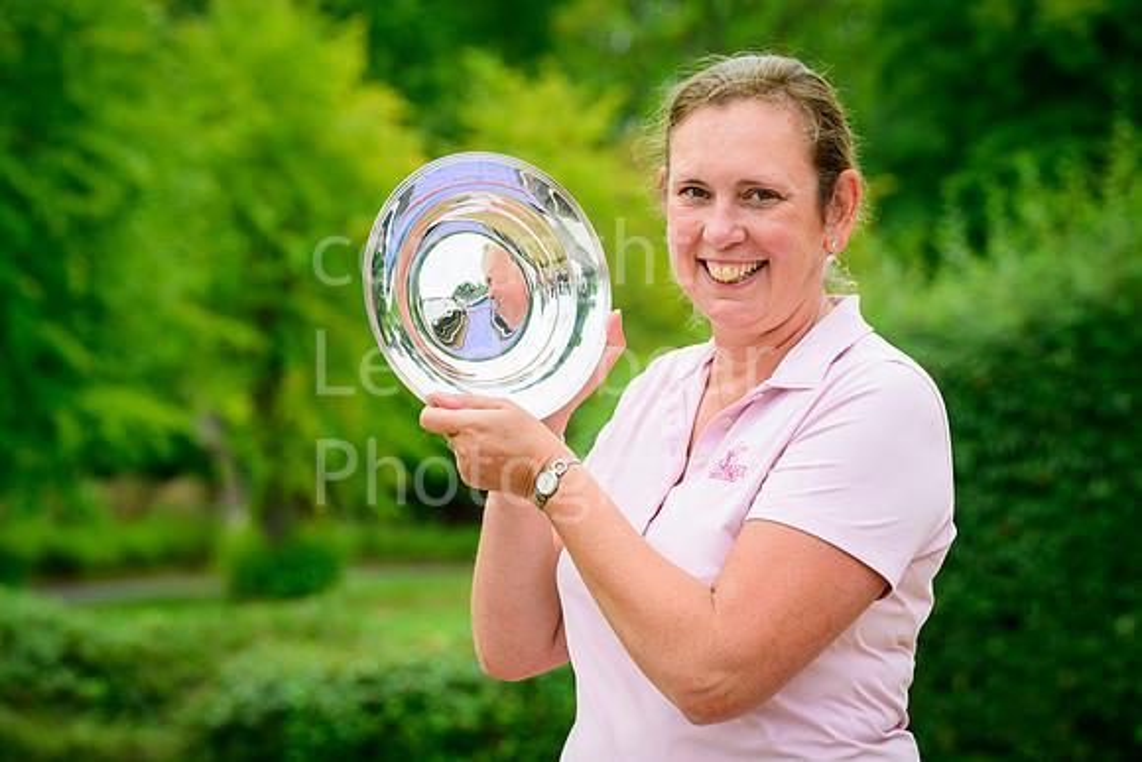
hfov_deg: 17.1
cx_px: 571
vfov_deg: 11.4
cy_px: 381
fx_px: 3807
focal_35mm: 120
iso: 200
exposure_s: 1/250
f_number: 5.6
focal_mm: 120
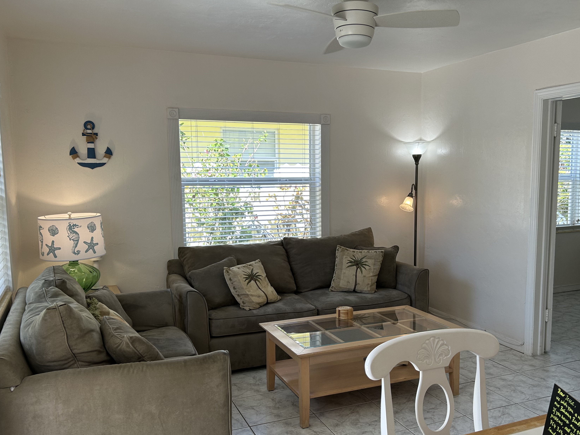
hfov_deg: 56.7
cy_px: 238
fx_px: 536
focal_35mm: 32
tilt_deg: -6.6
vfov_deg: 44.1
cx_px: 322
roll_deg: +0.6
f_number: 1.5
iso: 50
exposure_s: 1/271
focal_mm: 5.7
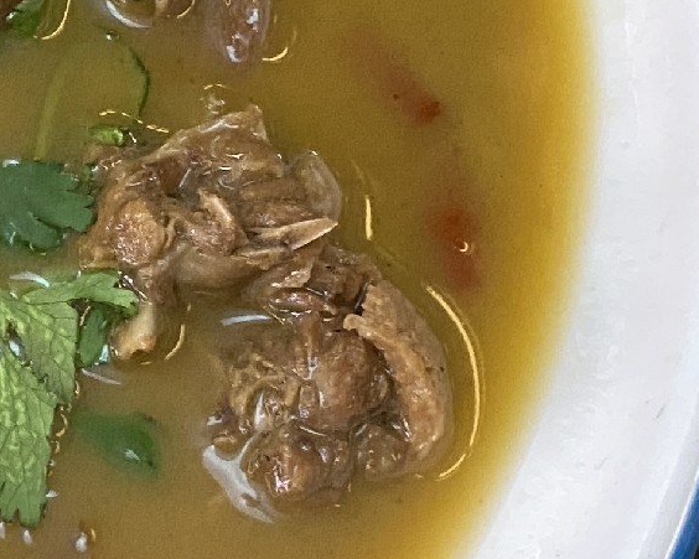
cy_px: 141
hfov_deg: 15.6
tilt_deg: -61.7
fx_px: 2234
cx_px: -499
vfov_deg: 14.2
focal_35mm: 108
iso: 400
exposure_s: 1/50
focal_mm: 4.25
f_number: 1.8
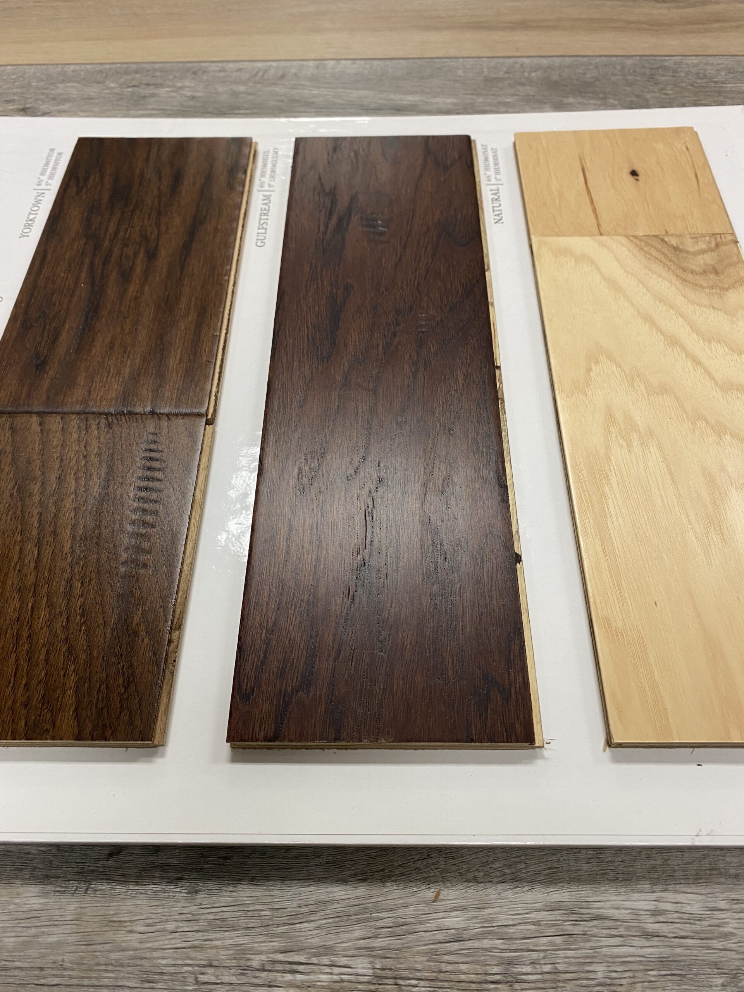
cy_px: 496
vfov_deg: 67.3
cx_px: 372
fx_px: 745
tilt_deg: -56.5
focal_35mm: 26
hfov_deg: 53.1
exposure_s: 1/60
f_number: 1.8
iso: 80
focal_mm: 4.25
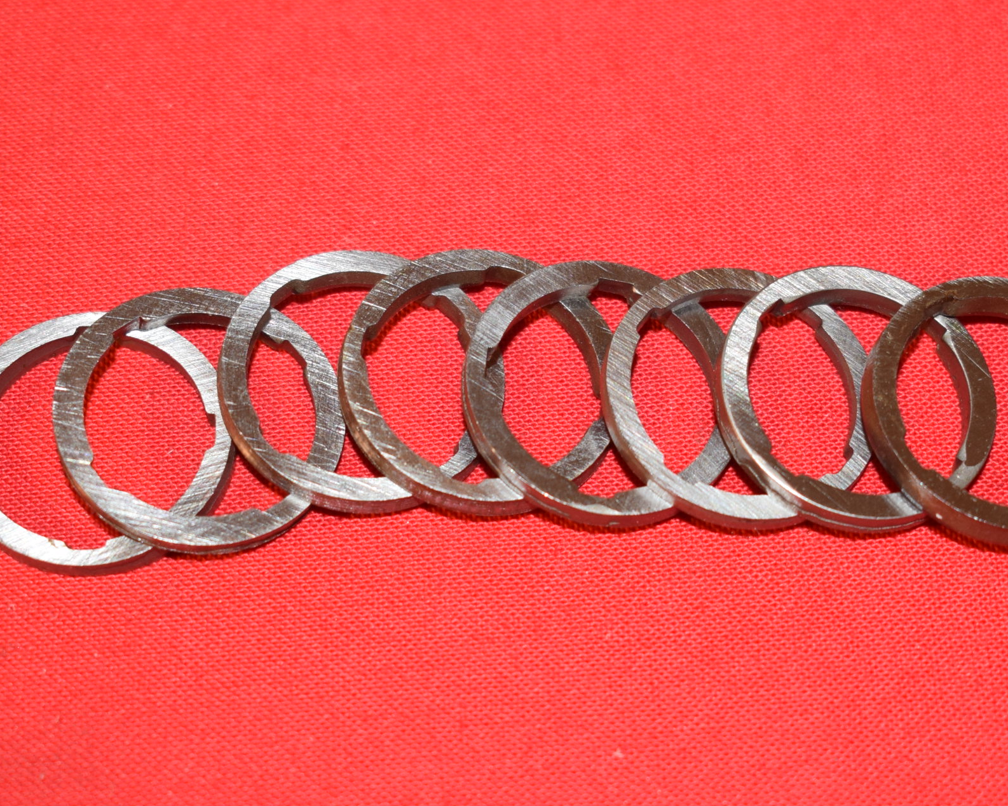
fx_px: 3013
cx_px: 599
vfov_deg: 15.2
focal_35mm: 101
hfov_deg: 19.0
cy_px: 426
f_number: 5.6
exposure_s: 1/30
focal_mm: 38
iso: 400
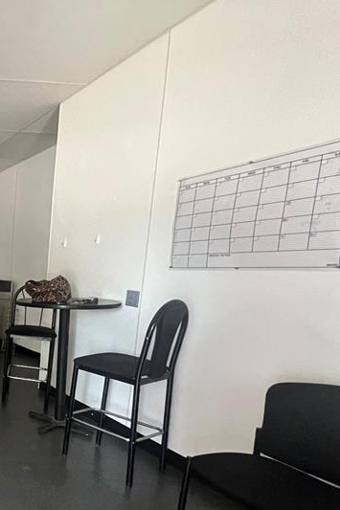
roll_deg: -0.3
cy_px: 319
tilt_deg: -7.1
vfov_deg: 68.3
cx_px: -142
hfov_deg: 31.5
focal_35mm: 26
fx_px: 369
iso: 1000
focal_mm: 1.57
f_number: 1.8
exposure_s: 1/60
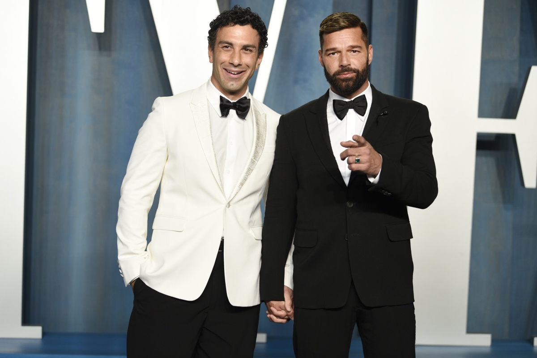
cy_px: 179
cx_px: 268
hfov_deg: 28.9
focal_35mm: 70
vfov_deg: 19.4
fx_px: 1044
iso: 800
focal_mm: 70
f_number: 3.2
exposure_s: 1/500
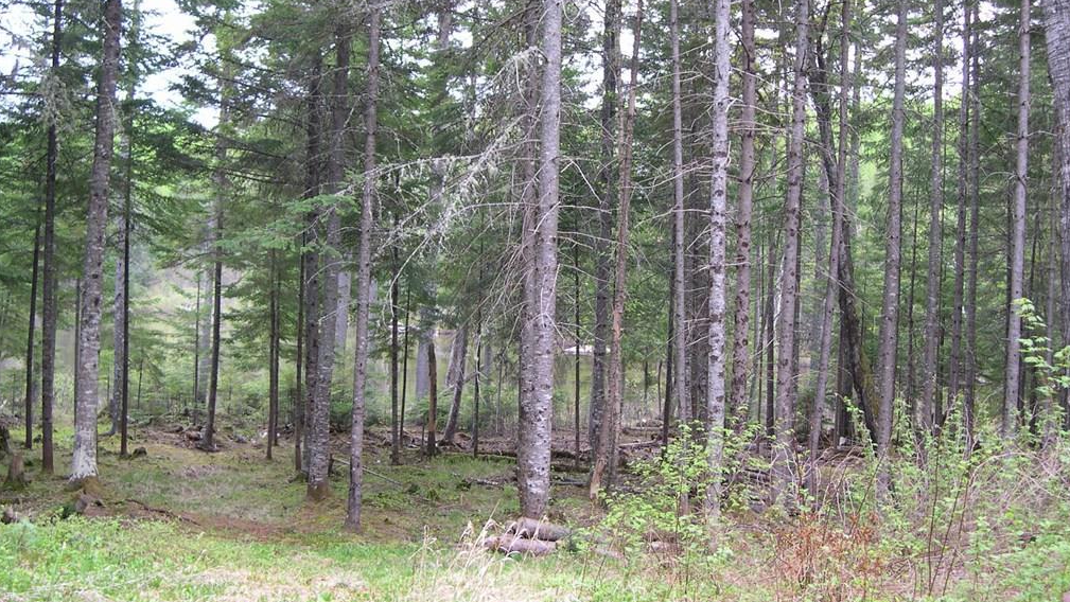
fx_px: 1192
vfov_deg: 28.4
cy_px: 296
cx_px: 539
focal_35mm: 42
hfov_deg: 48.3
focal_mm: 8
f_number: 2.8
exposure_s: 1/50.6
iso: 100
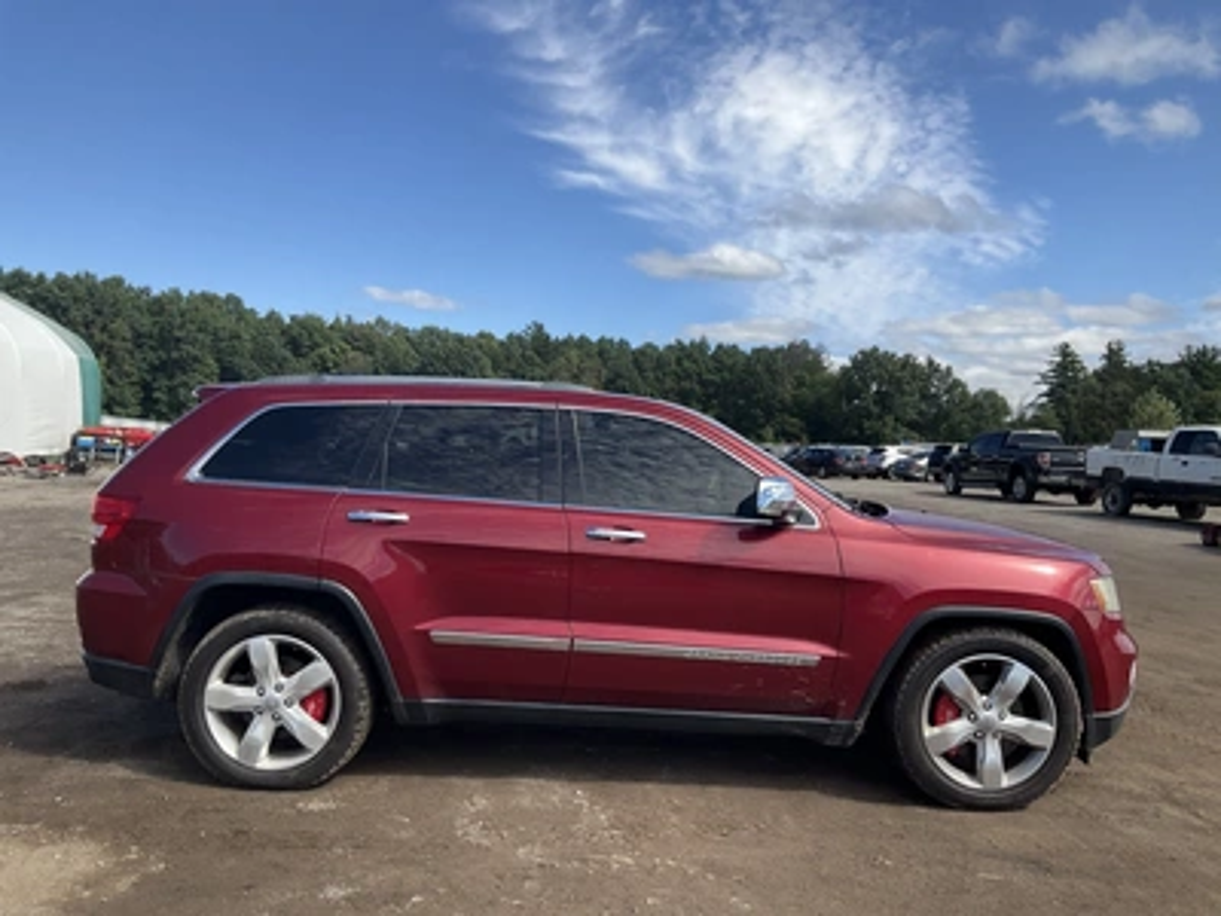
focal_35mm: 29
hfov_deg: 61.7
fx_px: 1023
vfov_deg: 48.2
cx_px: 610
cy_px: 458
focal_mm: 3
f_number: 1.8
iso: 25
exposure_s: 1/1451
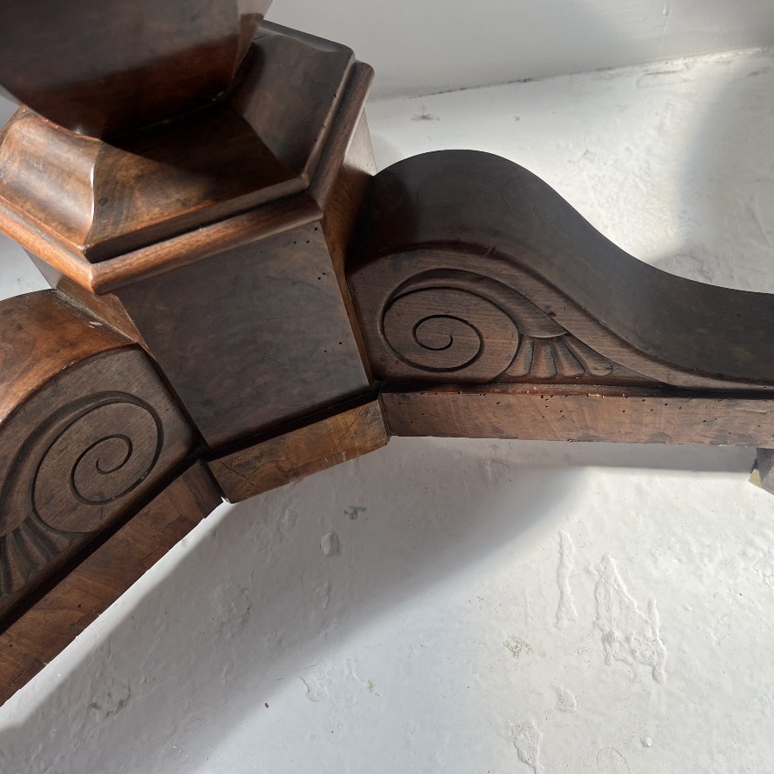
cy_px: 386
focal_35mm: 31
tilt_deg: -52.7
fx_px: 784
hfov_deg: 52.5
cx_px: 397
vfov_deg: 52.5
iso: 40
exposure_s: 1/288
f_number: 1.5
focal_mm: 5.7
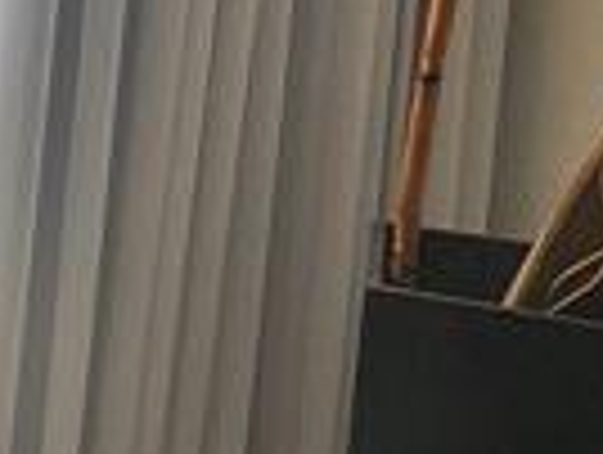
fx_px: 1728
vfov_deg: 14.8
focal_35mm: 99
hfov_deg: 12.8
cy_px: 49
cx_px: -994
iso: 50
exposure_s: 1/544
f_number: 2.2
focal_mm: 2.2
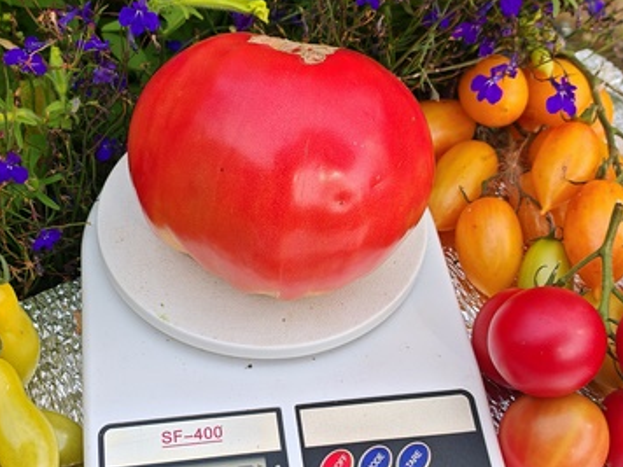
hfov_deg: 34.3
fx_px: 1008
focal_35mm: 56
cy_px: 268
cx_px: 265
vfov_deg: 26.1
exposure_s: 1/590
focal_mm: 6.83
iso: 50
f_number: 2
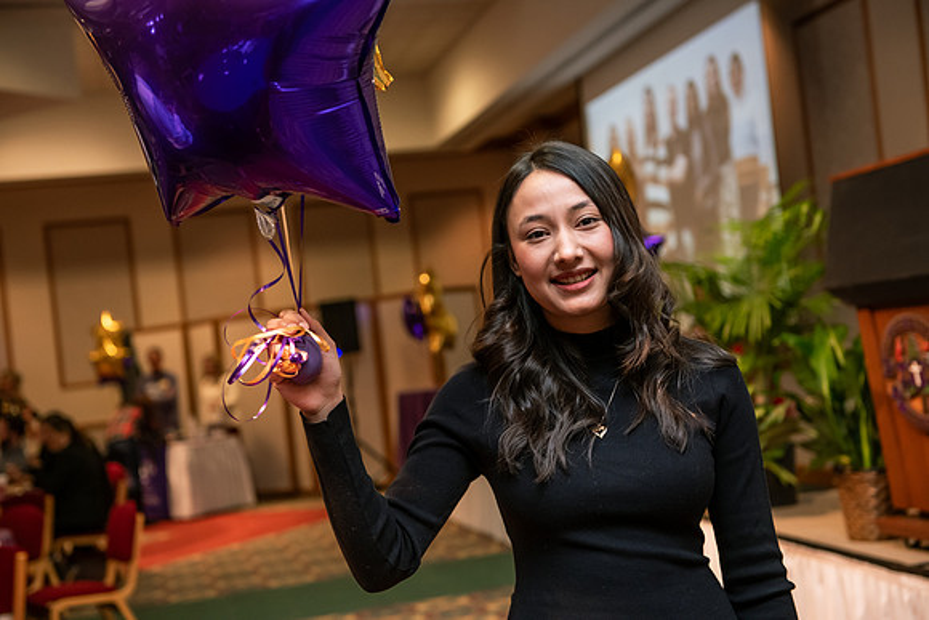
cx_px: 464
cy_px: 310
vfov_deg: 24.6
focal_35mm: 55
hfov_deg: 36.2
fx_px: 1420
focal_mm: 55
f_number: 3.5
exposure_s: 1/160
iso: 1600
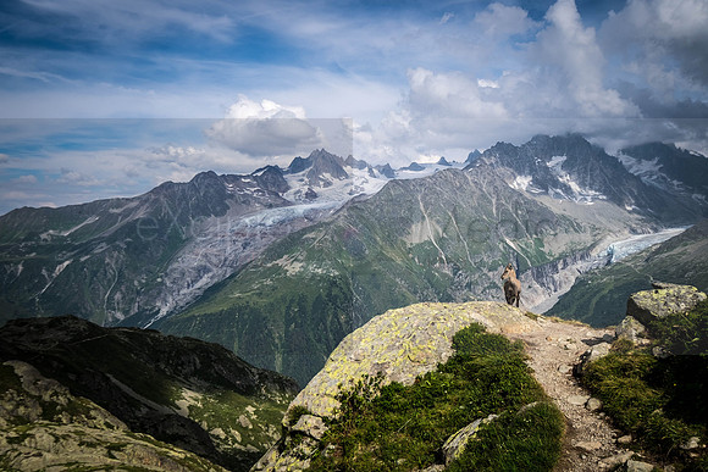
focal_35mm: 36
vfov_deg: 36.9
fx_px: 708
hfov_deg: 53.1
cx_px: 354
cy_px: 236
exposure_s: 1/1250
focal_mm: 24
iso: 200
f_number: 6.4
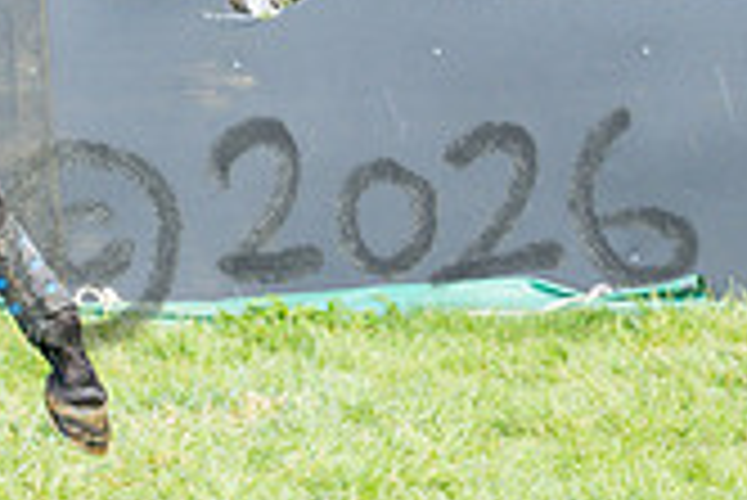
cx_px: -309
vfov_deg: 4.8
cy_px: -234
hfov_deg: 7.1
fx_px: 5919
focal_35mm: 285
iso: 400
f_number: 2.8
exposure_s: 1/1600
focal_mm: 70
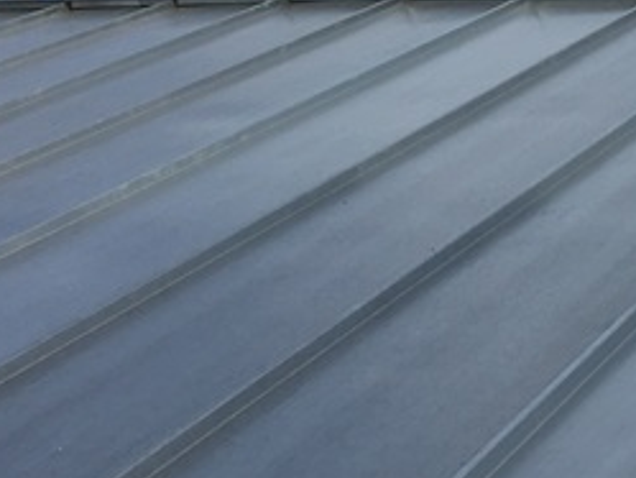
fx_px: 1710
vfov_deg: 15.5
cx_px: 621
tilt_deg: +8.6
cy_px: -33
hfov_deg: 20.5
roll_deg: -3.0
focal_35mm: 93
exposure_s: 1/1709
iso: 25
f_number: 2.2
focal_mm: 4.15
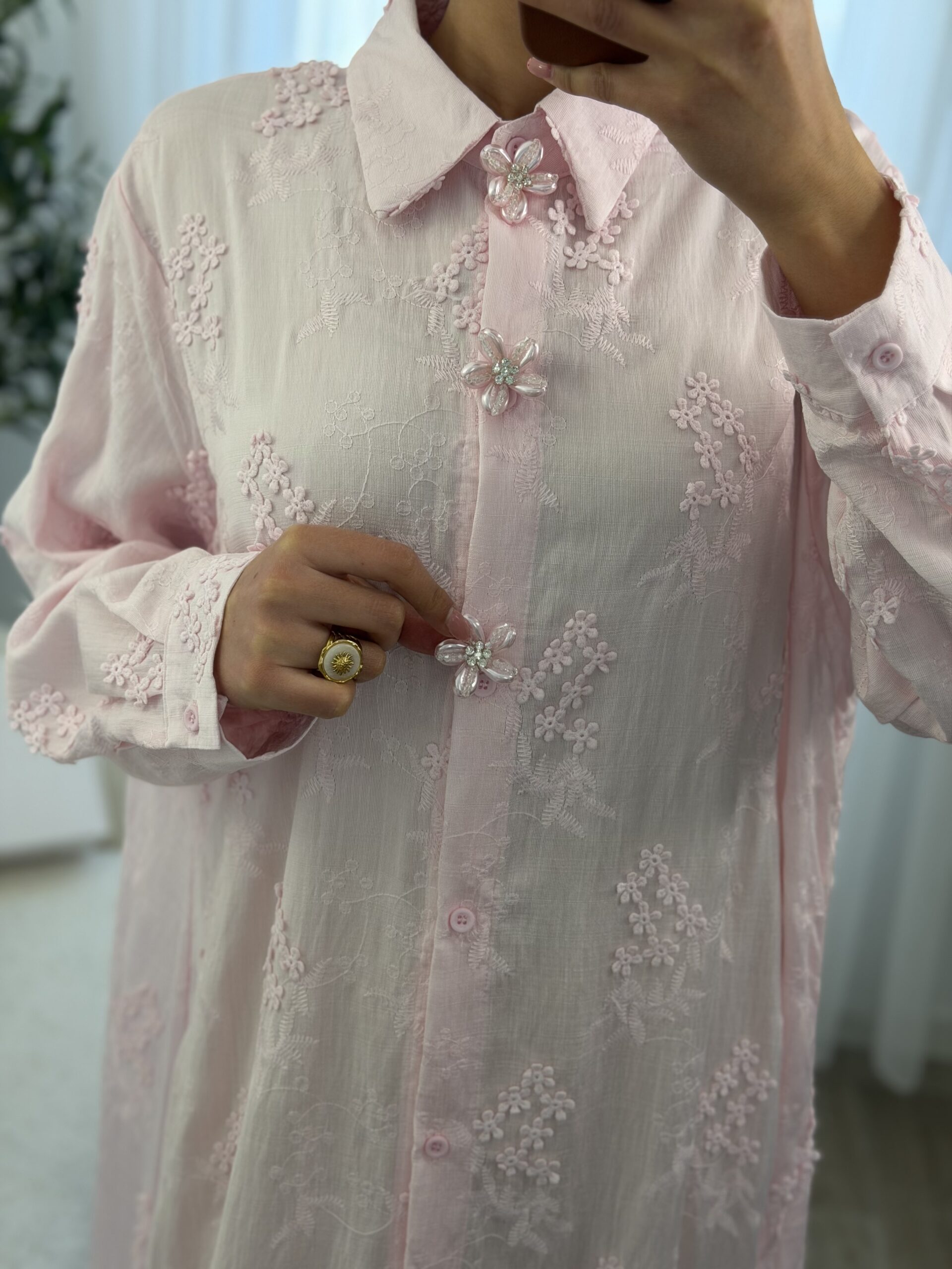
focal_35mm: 48
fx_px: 1760
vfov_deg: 39.7
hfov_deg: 30.3
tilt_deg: -34.9
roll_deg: -5.8
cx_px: 476
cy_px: 634
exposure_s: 1/121
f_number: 1.78
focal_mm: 6.76
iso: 50
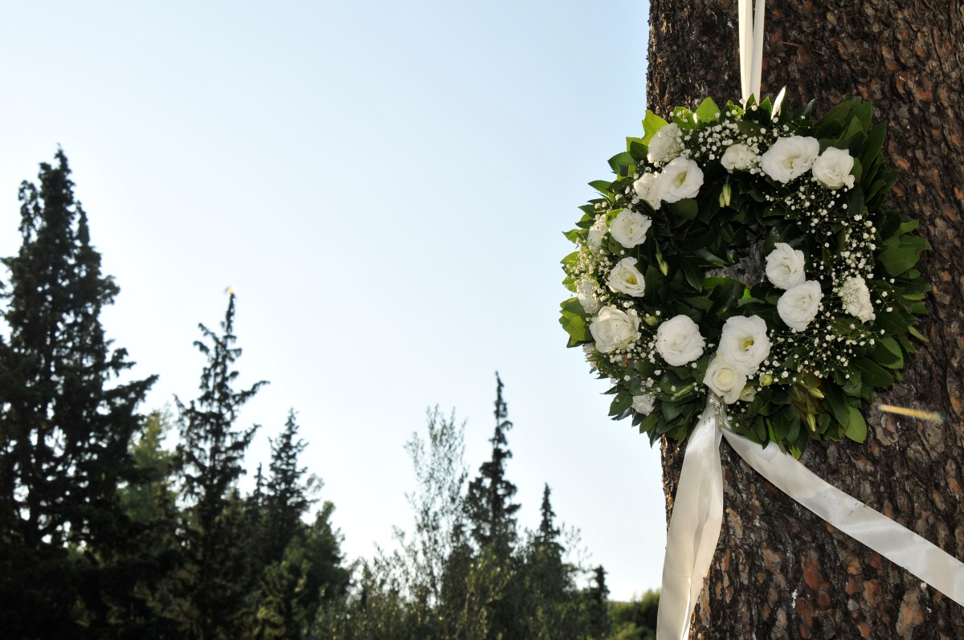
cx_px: 482
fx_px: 1404
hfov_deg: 37.9
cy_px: 320
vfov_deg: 25.7
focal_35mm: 52
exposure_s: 1/250
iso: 200
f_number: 10
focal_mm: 35
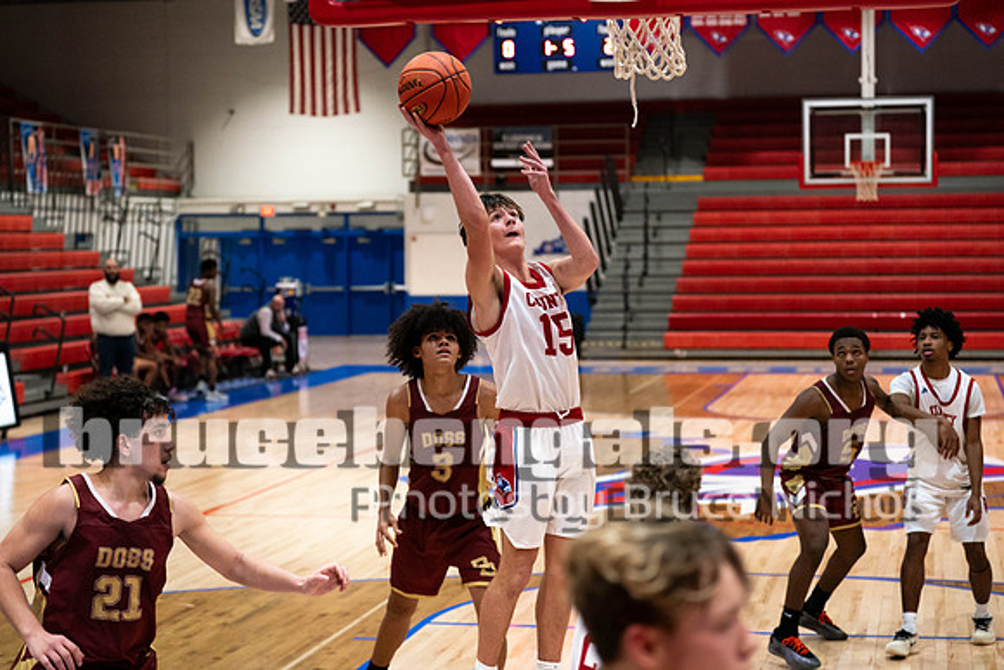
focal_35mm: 70
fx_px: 1953
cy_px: 335
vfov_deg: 19.5
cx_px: 502
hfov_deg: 28.8
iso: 4000
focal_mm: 70
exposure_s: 1/1000
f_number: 2.8
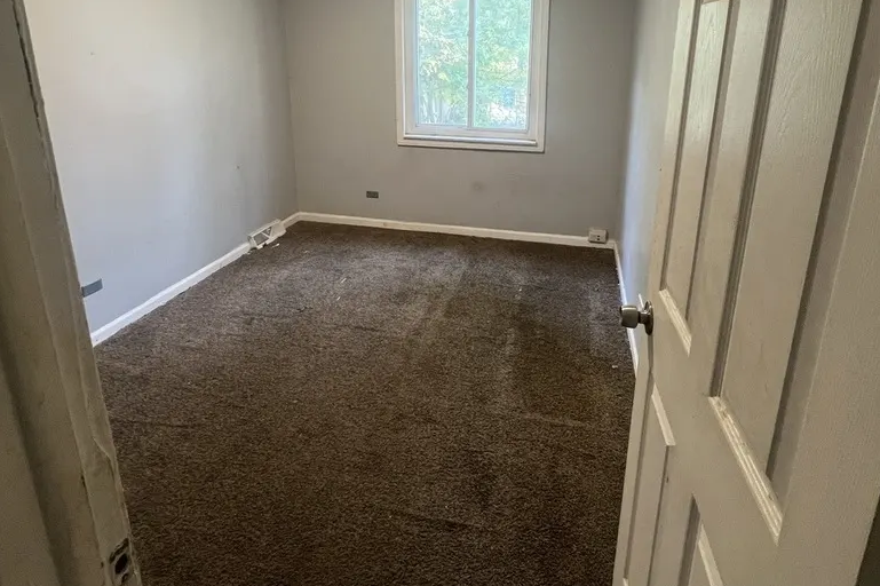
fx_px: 464
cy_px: 176
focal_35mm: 19
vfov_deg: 62.2
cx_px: 459
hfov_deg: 86.9
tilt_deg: -13.5
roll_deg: +0.9
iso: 250
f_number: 1.8
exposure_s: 1/60
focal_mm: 1.57
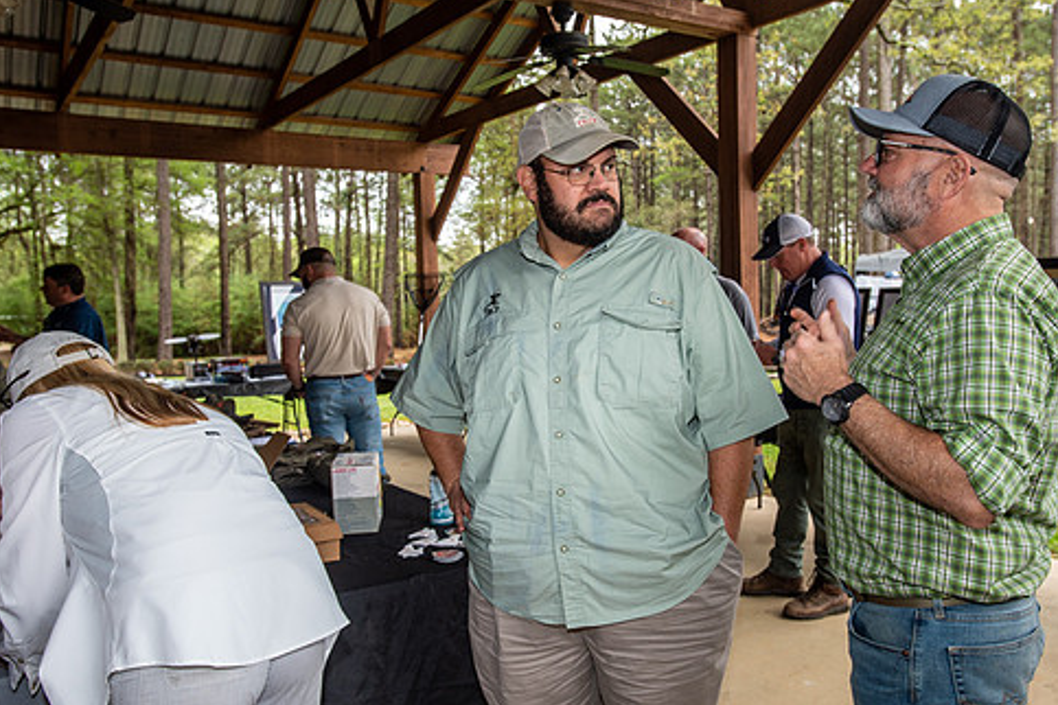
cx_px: 548
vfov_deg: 43.6
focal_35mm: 30
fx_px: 882
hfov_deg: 61.9
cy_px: 359
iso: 400
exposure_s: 1/80
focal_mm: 25
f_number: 5.6
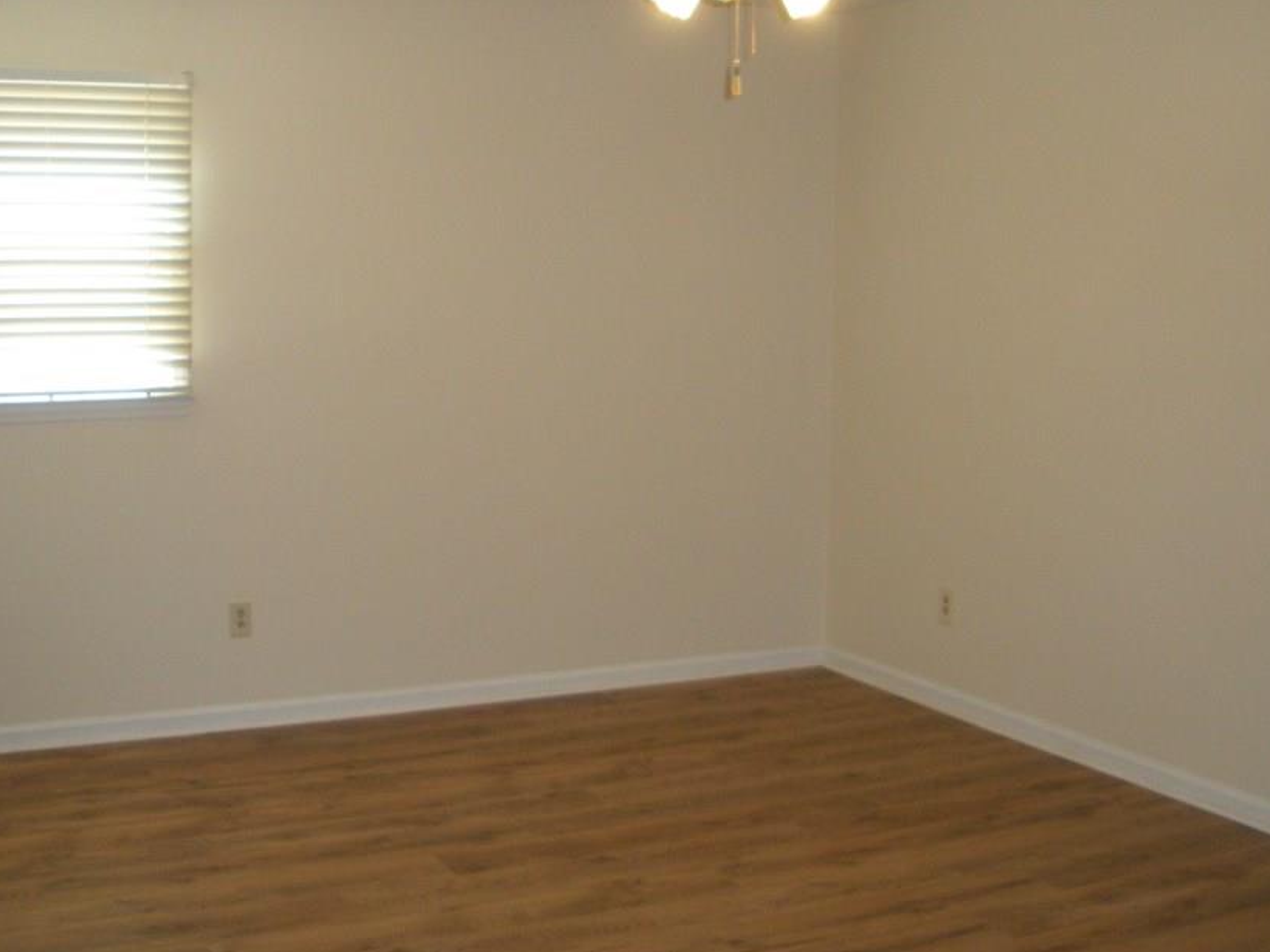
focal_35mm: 45
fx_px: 1651
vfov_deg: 32.2
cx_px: 690
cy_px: 467
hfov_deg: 42.0
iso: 241
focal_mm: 6.3
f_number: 3.5
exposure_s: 1/30
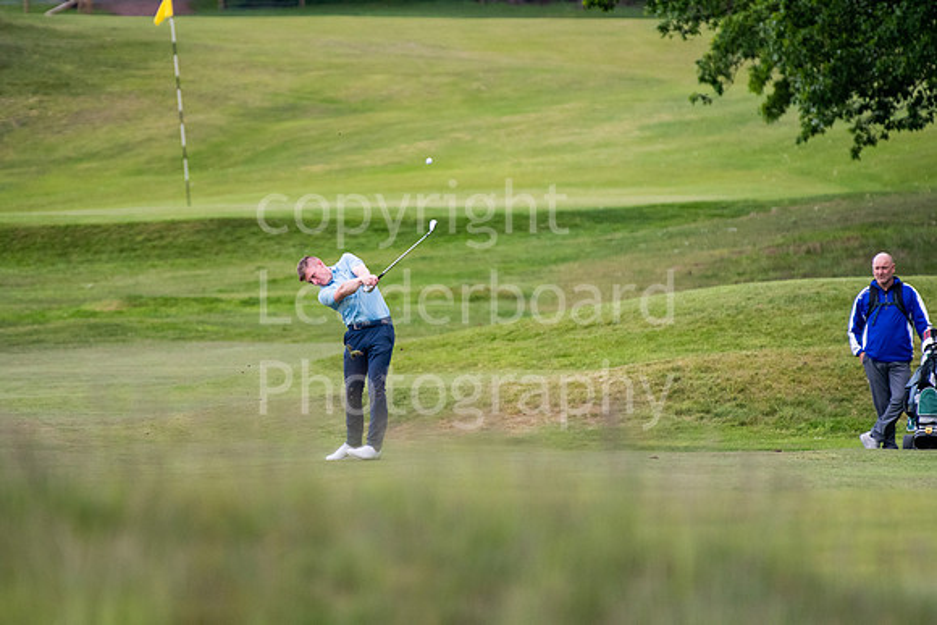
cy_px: 312
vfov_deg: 1.9
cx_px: 468
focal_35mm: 720
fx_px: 18744
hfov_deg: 2.9
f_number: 5.6
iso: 1250
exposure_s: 1/1600
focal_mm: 480
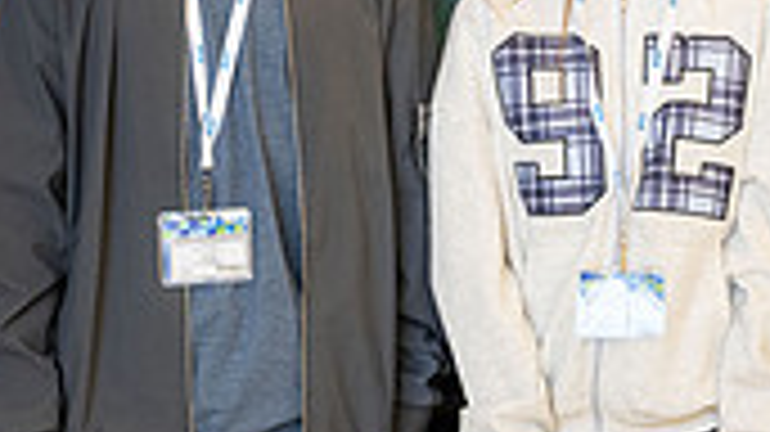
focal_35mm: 128
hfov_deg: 16.4
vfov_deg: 9.4
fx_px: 2612
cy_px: 34
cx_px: 797
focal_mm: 36
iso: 1250
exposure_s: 1/160
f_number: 3.2
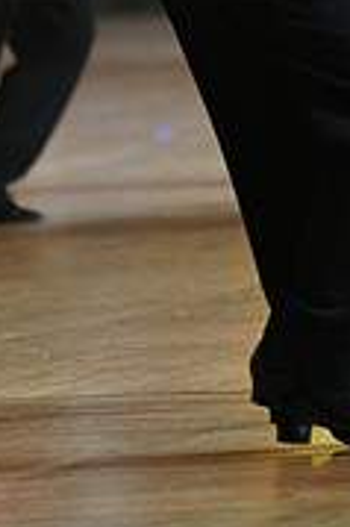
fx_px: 9468
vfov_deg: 3.2
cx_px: 410
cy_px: -106
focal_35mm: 648
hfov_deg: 2.1
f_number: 2.8
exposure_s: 1/250
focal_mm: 200
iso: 2000
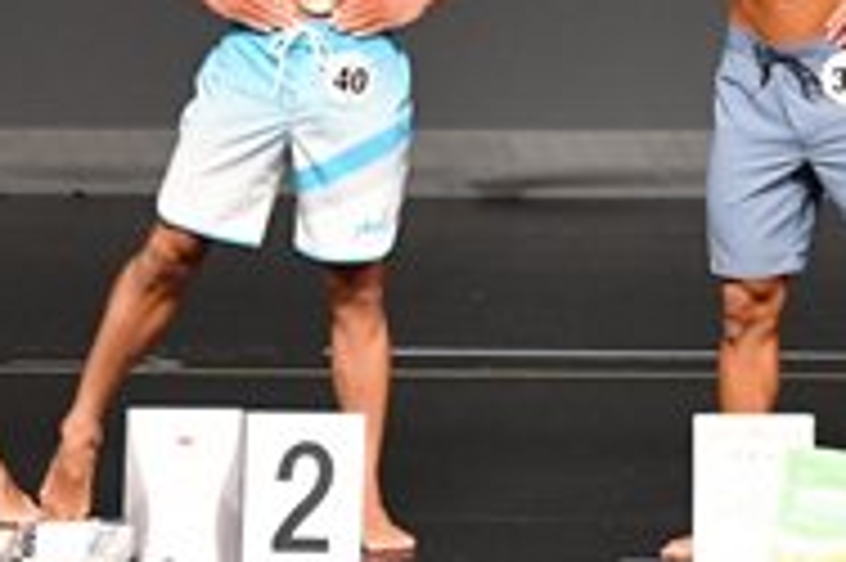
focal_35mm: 648
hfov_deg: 3.2
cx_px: 722
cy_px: -4
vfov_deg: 2.1
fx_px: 15214
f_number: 5.6
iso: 2500
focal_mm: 105
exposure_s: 1/400
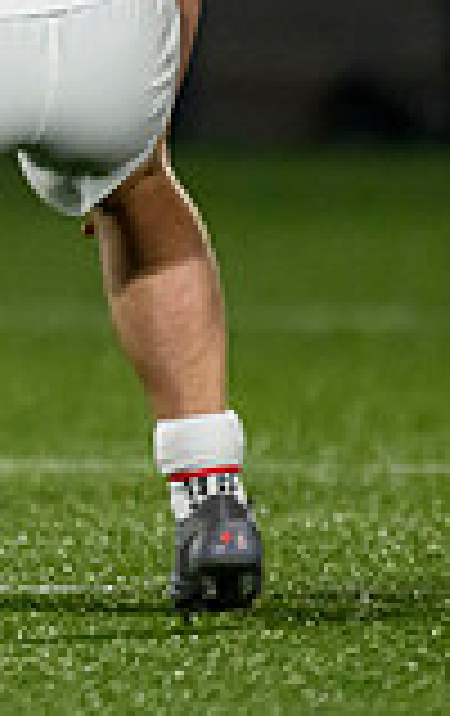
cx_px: -1288
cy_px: -235
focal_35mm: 2923
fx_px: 57099
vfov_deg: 0.7
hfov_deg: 0.5
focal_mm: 560
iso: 6400
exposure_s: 1/1000
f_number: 4
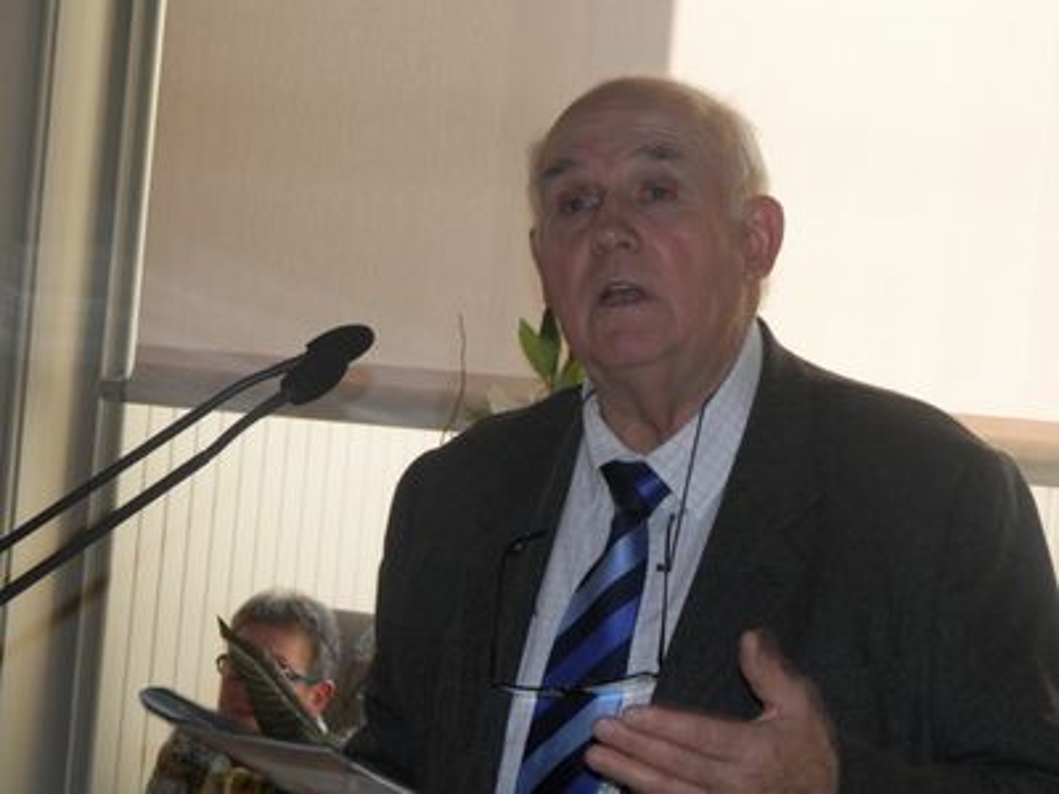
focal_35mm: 106
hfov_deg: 18.5
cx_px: 530
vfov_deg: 14.0
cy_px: 397
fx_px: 3243
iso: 100
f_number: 4.5
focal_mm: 19
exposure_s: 1/50
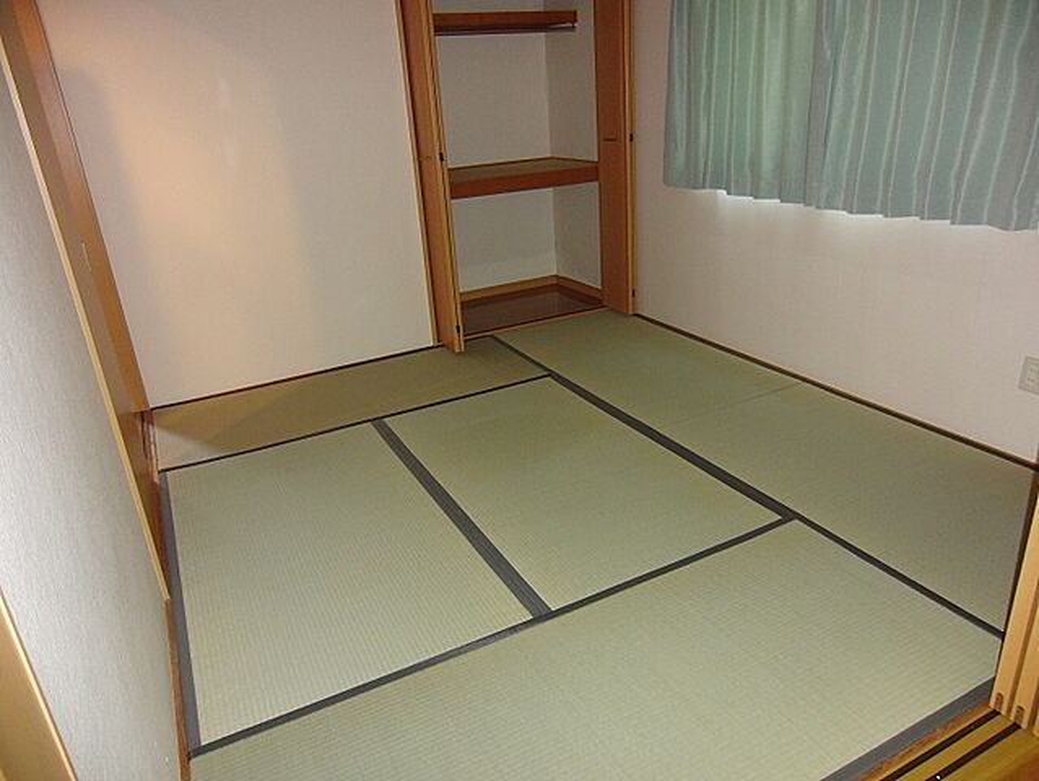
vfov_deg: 56.9
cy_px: 390
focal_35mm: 24
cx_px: 520
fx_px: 721
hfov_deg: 71.6
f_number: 3.2
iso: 400
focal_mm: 4.3
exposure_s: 1/15
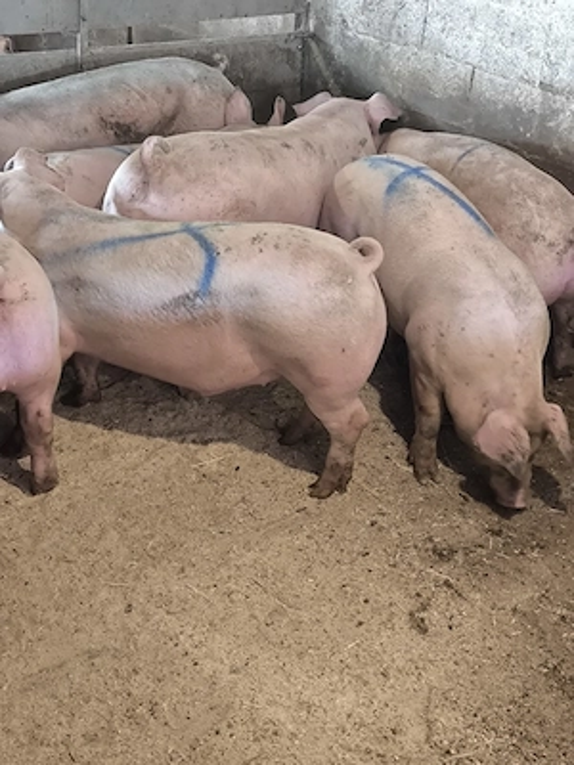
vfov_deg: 41.2
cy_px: 382
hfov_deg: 31.5
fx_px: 1017
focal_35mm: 46
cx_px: 287
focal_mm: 6.92
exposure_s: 1/25
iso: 1600
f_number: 1.9
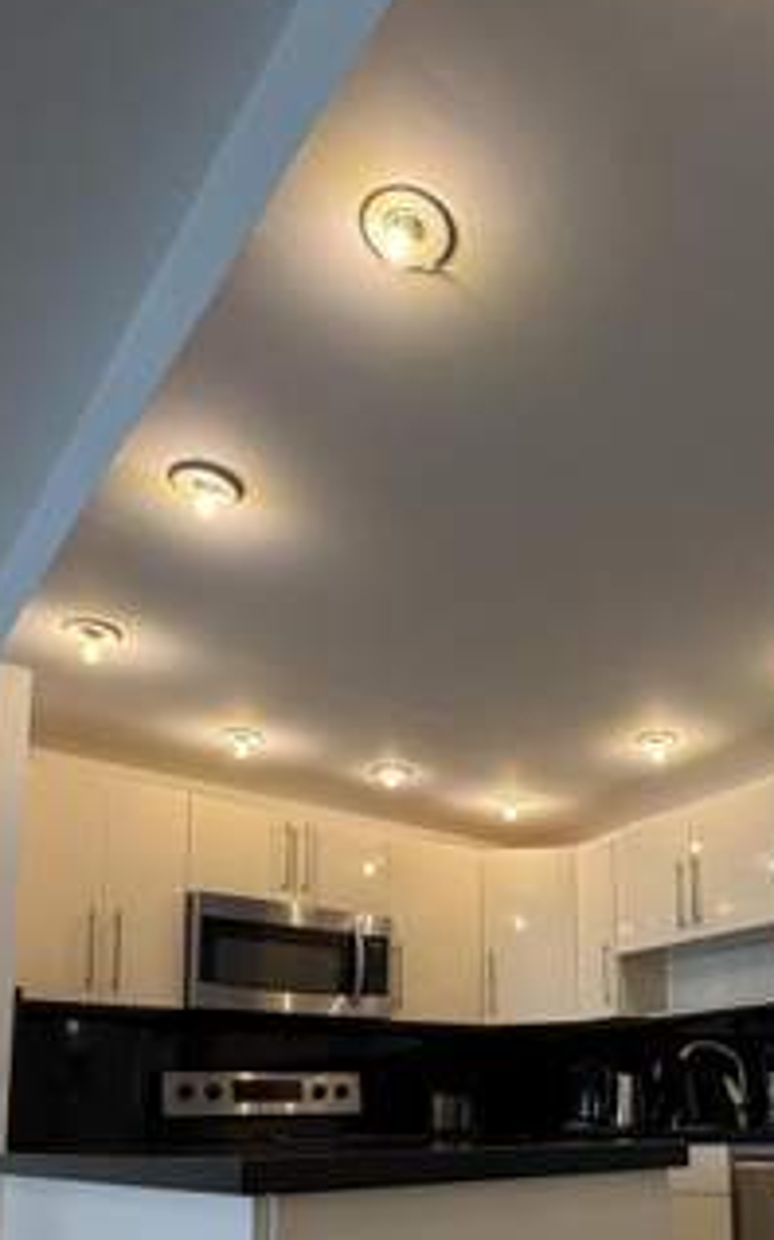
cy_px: 1009
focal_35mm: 30
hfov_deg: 39.8
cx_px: 641
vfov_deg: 57.7
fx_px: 1013
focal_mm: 2.22
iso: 200
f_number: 2.2
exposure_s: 1/120
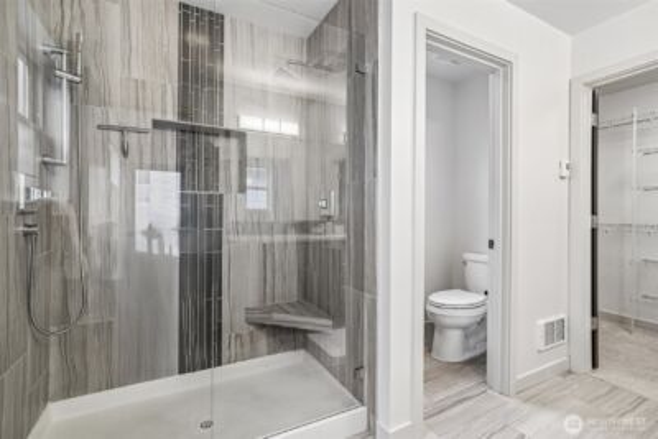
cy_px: 220
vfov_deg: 73.8
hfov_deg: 96.7
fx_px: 293
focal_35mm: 16
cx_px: 329
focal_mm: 16
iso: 1600
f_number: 8
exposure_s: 1/25
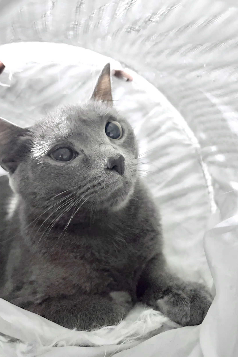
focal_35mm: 28
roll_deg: +17.2
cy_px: 178
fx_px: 278
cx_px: 103
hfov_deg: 46.3
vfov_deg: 65.5
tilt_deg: -1.8
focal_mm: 5.96
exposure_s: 1/30
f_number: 1.6
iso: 800
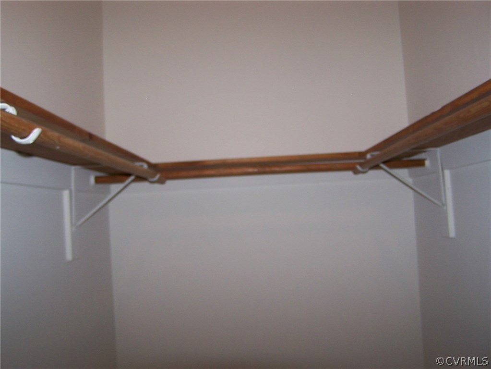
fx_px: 539
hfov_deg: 49.0
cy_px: 184
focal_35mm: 38
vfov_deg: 37.7
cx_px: 246
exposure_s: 1/60
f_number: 2.8
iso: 80
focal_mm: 6.3
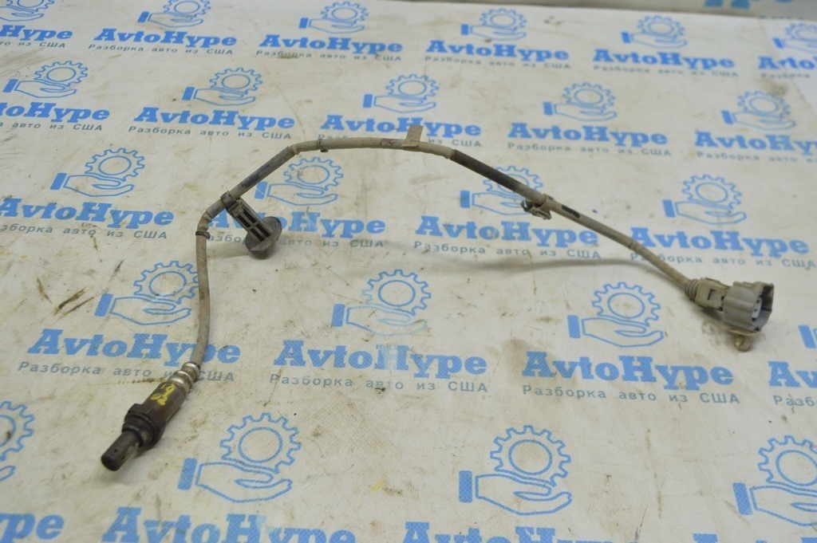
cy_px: 272
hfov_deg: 46.4
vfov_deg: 31.8
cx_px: 408
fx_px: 952
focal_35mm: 42
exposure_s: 1/40
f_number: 5.6
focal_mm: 28
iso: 400
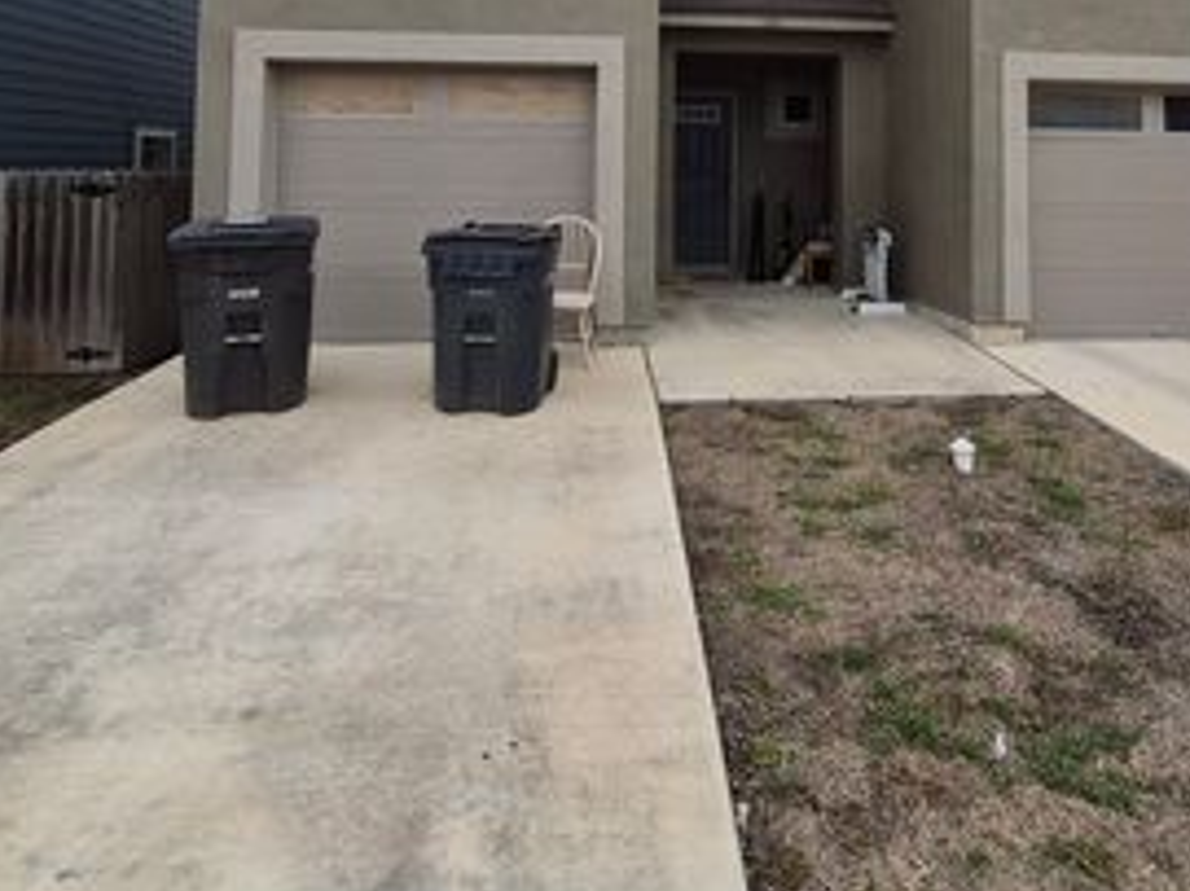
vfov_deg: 51.1
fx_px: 825
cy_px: 112
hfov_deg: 71.0
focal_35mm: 24
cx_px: 703
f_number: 2.2
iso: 50
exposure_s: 1/1668
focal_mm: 1.74
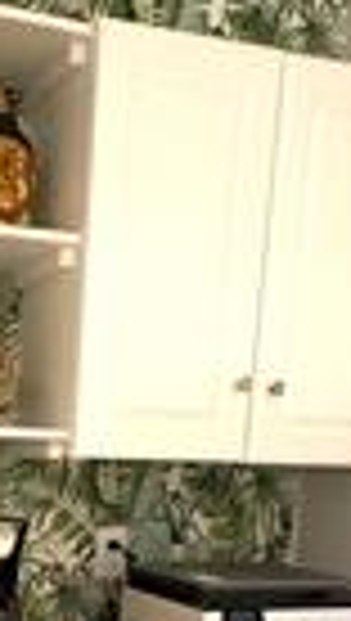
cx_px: -68
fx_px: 874
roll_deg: -2.0
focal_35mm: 53
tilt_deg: -10.0
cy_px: 612
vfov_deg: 35.6
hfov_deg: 21.2
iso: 1000
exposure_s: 1/40
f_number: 2.2
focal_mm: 2.22
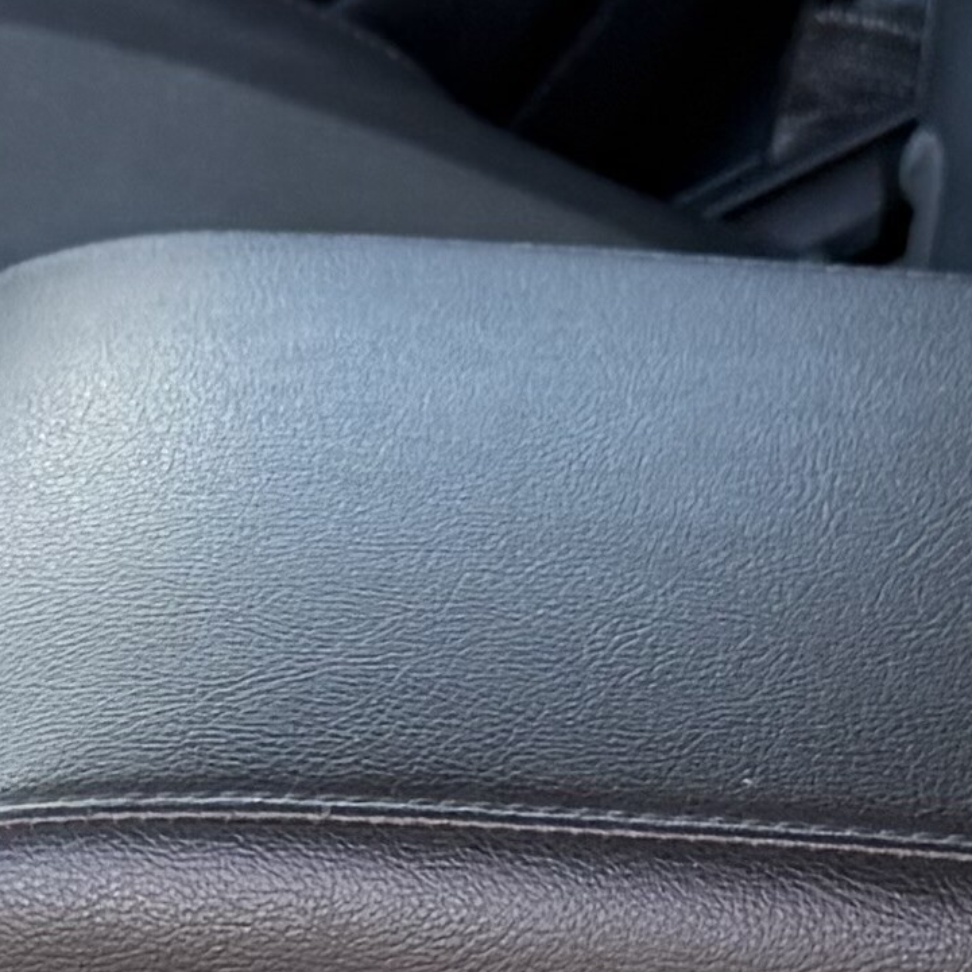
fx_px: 5337
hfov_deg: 10.2
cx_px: -213
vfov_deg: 10.1
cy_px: 1460
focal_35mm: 168
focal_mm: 6.76
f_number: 1.78
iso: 160
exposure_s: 1/121
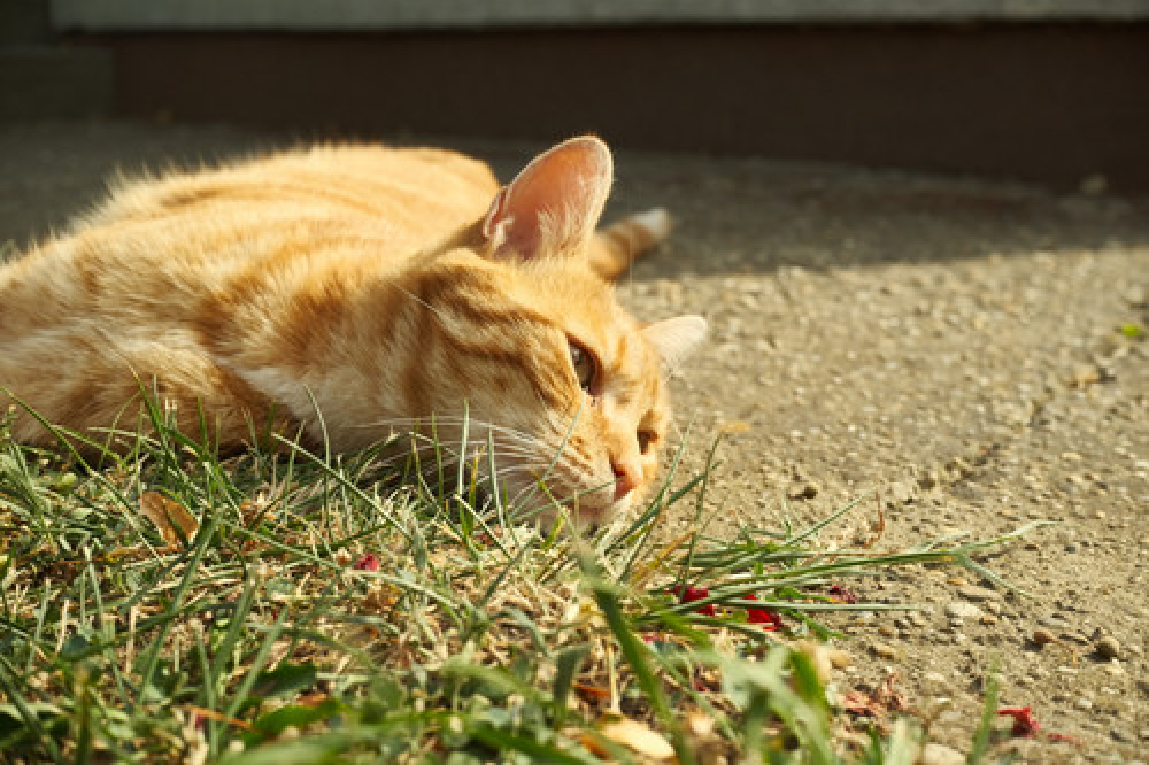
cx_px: 574
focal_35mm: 41
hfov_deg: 47.4
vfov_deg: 32.6
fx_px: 1308
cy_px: 382
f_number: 5.6
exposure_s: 1/250
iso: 320
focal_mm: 27
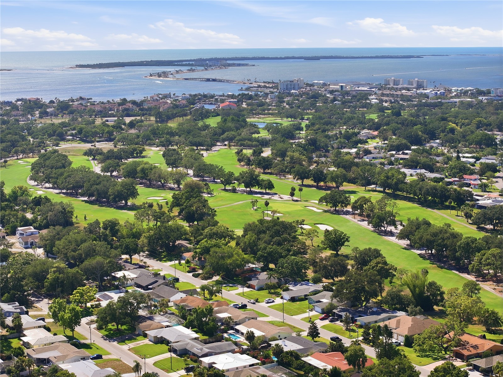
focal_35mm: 70
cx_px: 252
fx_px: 1017
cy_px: 188
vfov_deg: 21.0
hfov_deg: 27.8
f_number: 2.8
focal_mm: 19.4
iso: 160
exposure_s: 1/2500
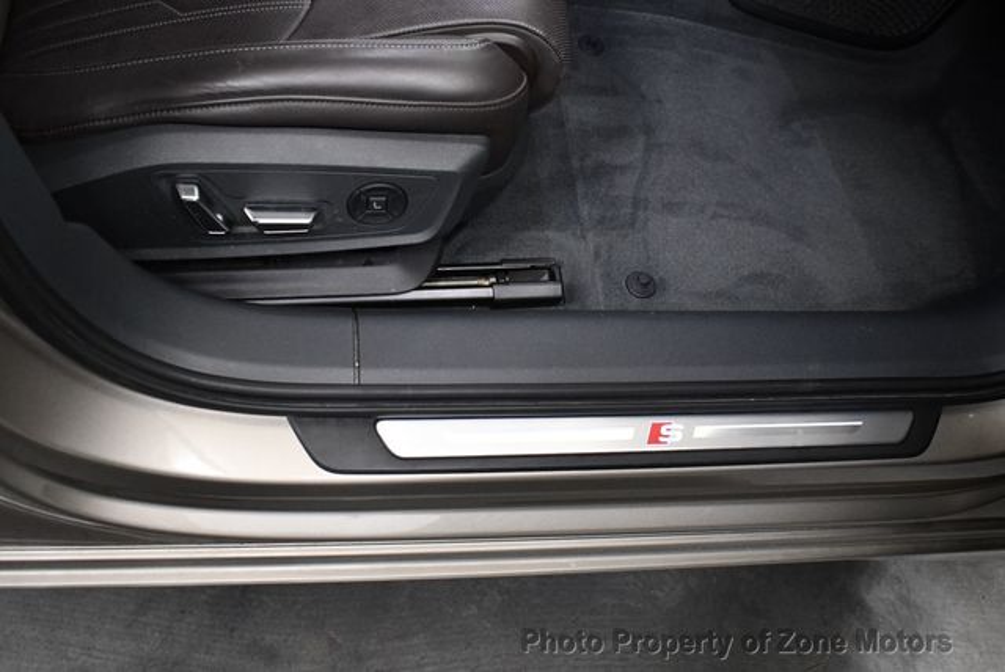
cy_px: 336
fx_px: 1006
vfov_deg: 36.9
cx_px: 502
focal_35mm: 36
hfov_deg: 53.1
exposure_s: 1/125
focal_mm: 18
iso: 1800
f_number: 3.5
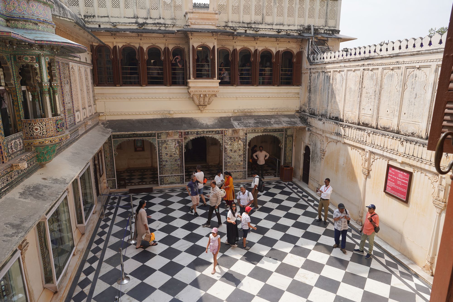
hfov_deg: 73.7
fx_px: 302
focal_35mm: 24
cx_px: 226
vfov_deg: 53.1
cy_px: 151
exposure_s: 1/100
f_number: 11
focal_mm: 24
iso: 100
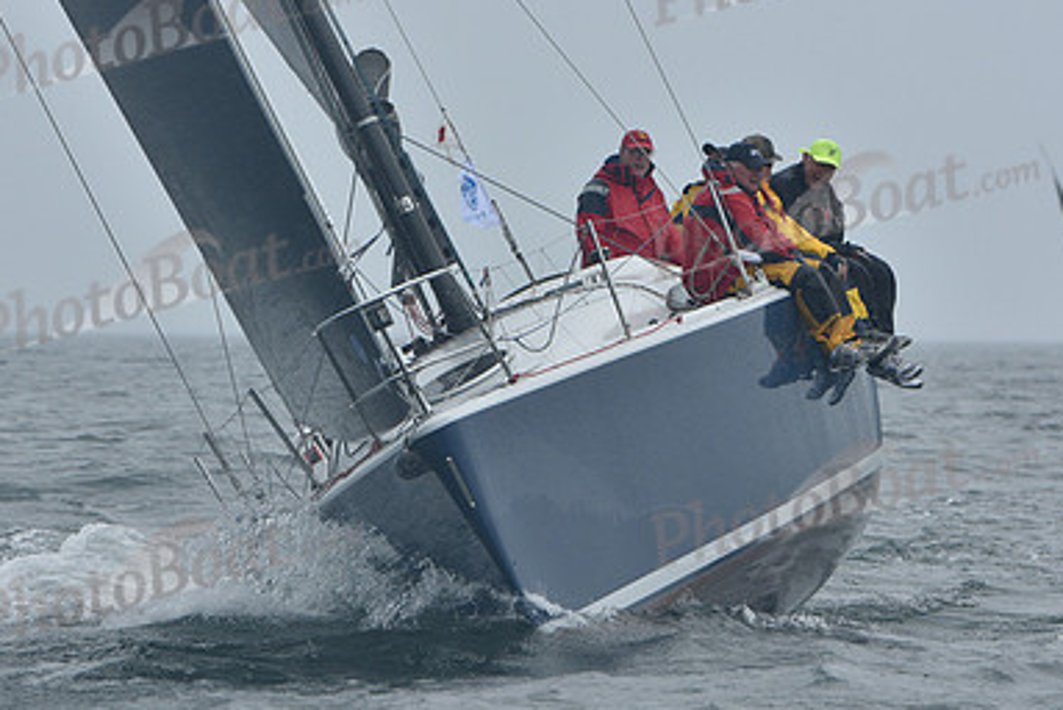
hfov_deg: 7.0
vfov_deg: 4.7
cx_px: 508
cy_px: 392
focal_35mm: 295
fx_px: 8717
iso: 320
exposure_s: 1/1000
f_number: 7.1
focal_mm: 195
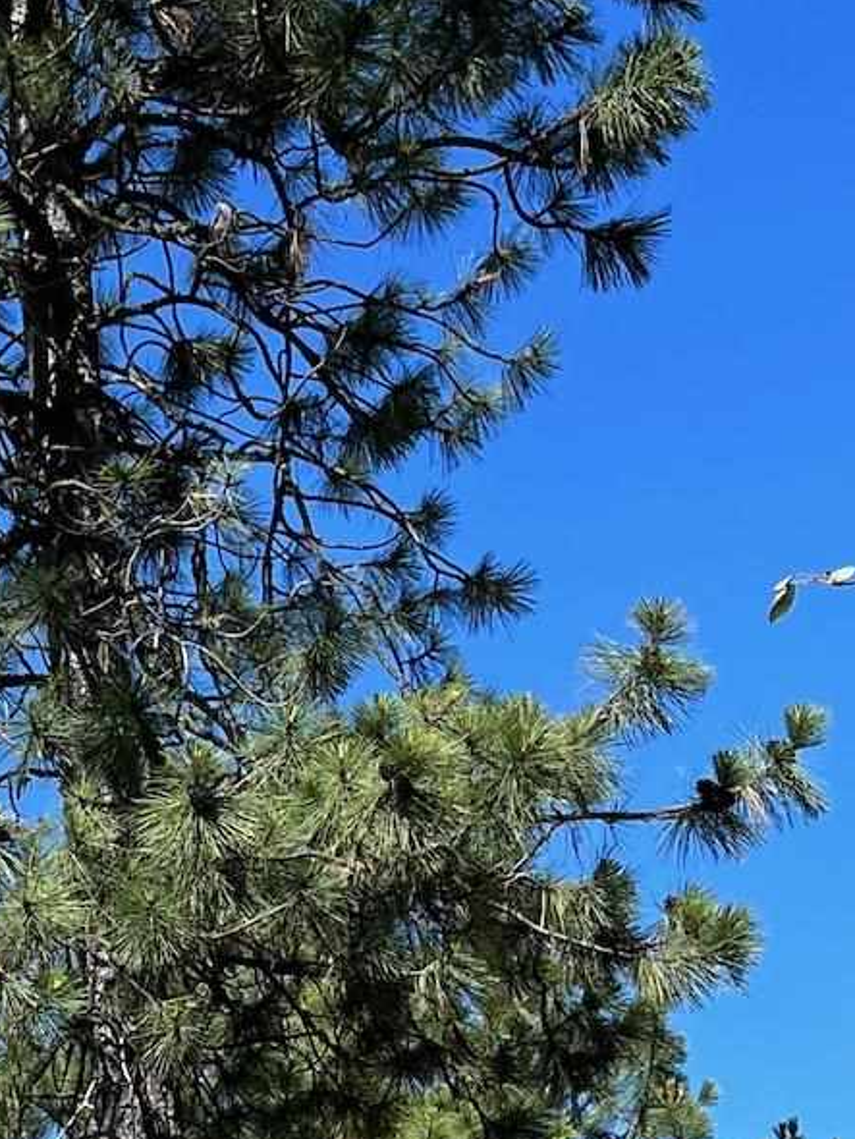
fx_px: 3093
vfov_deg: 18.0
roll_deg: +5.9
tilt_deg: +4.6
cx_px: -548
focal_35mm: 94
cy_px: 1838
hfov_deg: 14.4
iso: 50
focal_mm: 5.1
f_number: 1.6
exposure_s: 1/2137
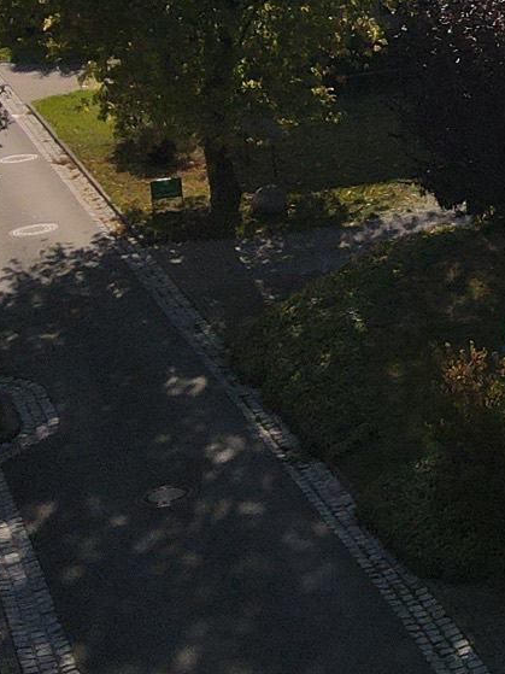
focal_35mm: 103
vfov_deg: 18.6
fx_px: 2004
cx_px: 938
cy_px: 23
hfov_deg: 12.9
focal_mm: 4.5
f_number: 2.8
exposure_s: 1/200
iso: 100
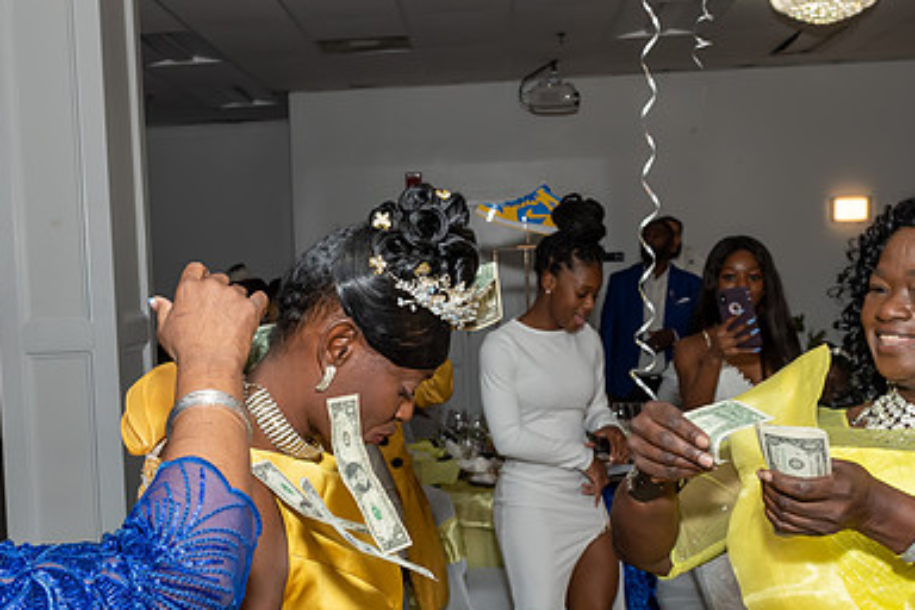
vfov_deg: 25.0
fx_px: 1372
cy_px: 366
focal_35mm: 54
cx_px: 341
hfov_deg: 36.7
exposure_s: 1/250
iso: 500
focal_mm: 20
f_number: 6.3
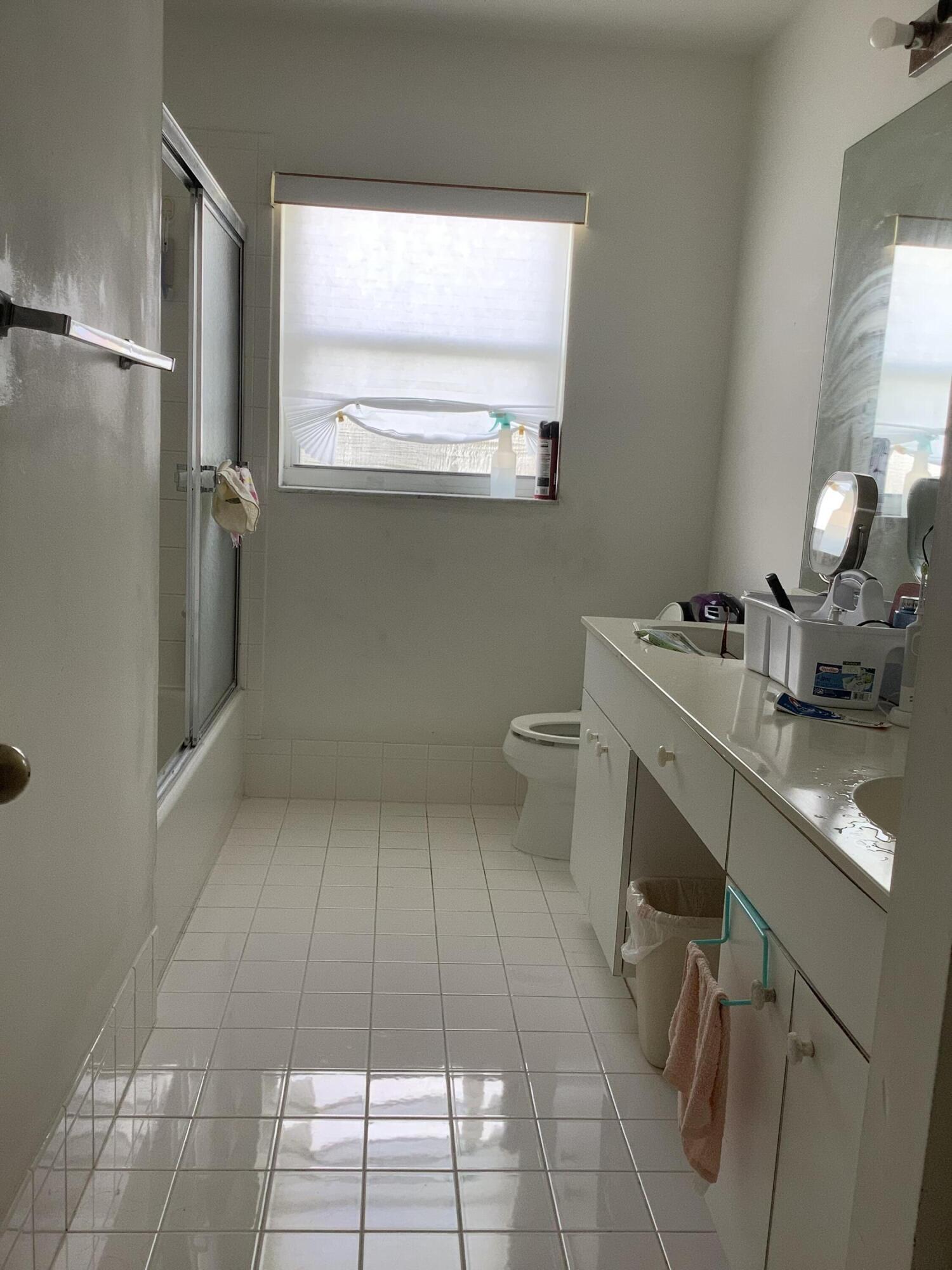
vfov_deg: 58.4
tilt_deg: -7.6
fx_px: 1137
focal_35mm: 31
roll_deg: -3.9
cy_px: 635
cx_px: 476
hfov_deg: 45.4
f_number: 2.4
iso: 64
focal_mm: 3.3
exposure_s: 1/120
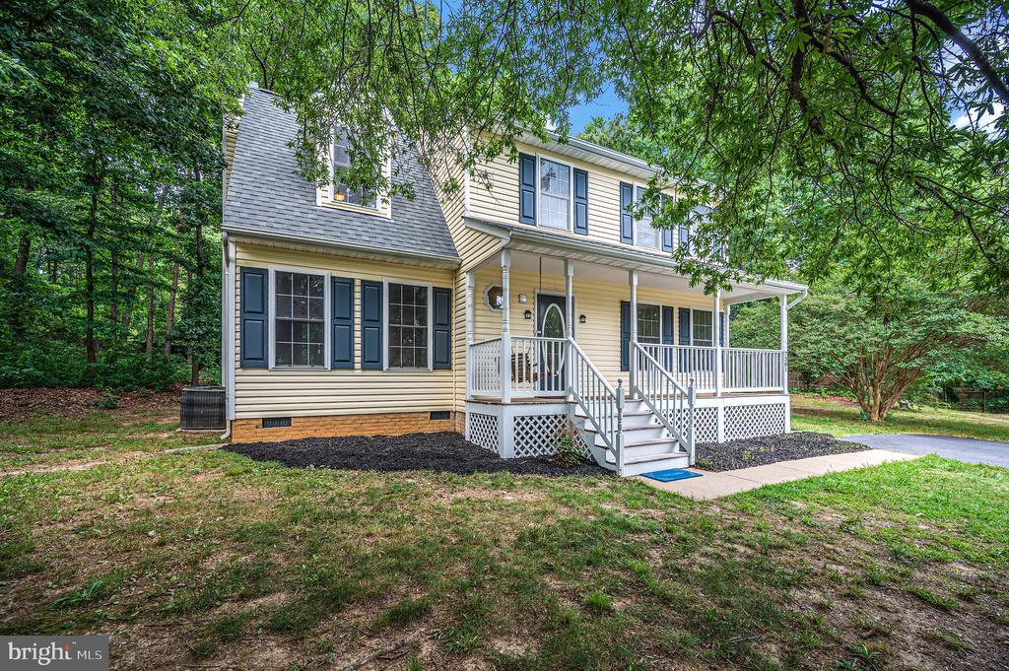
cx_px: 504
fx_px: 392
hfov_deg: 104.3
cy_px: 336
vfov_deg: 81.1
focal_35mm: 14
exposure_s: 1/250
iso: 200
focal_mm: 14
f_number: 4.5
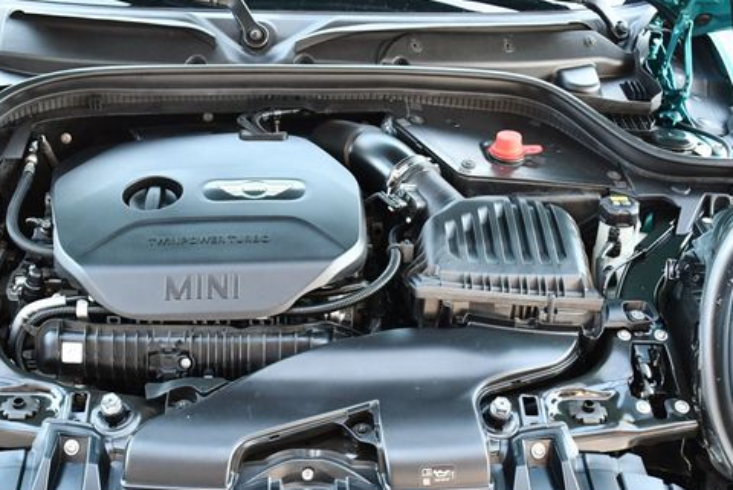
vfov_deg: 28.1
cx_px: 305
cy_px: 273
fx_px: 978
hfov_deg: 41.0
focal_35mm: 48
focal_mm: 18
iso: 1000
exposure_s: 1/125
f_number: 3.5
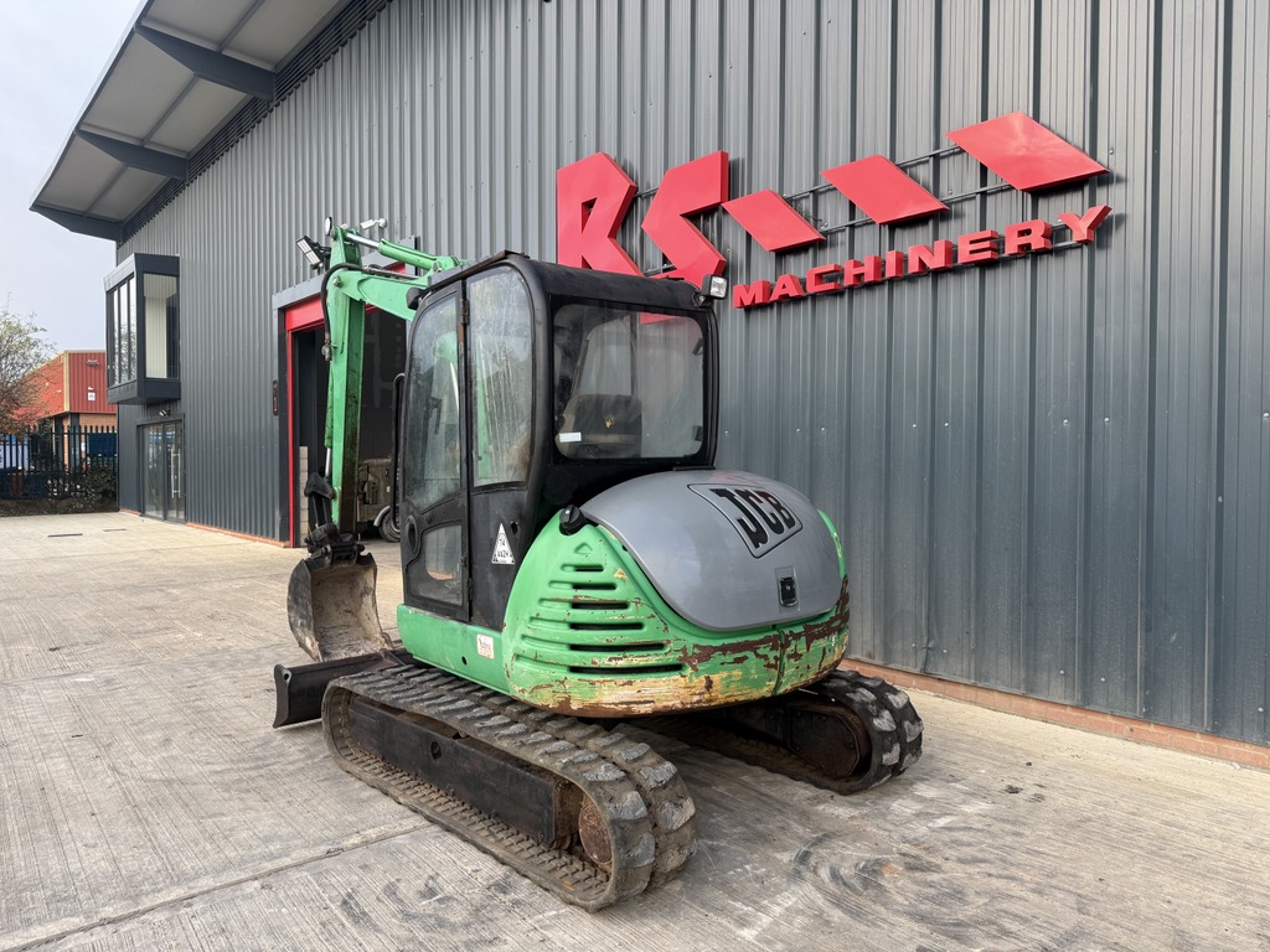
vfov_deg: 56.8
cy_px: 476
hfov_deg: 71.6
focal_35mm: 24
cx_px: 635
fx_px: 881
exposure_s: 1/269
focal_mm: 6.76
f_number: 1.78
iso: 64
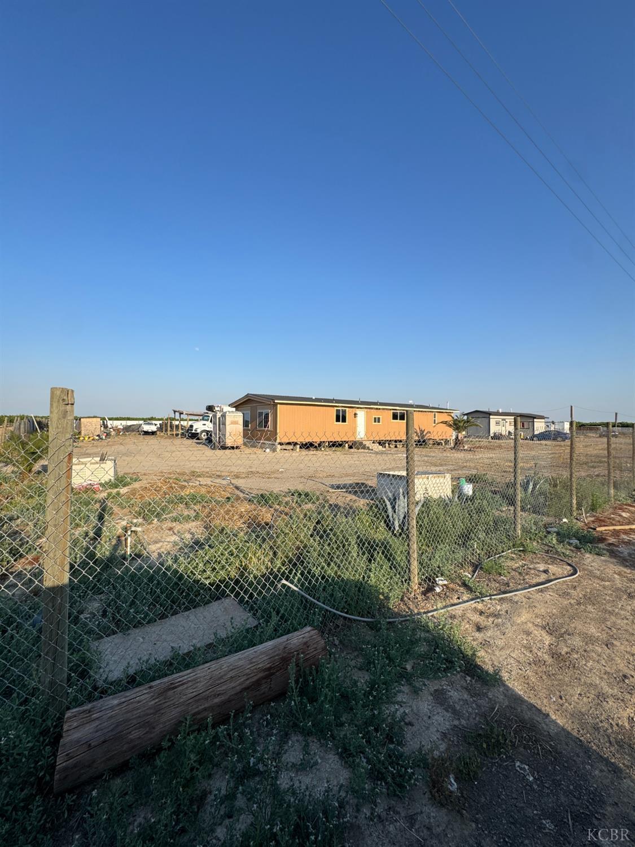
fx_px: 342
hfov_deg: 85.7
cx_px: 318
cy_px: 424
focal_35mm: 14
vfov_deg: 102.1
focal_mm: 2.22
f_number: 2.2
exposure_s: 1/1160
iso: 50
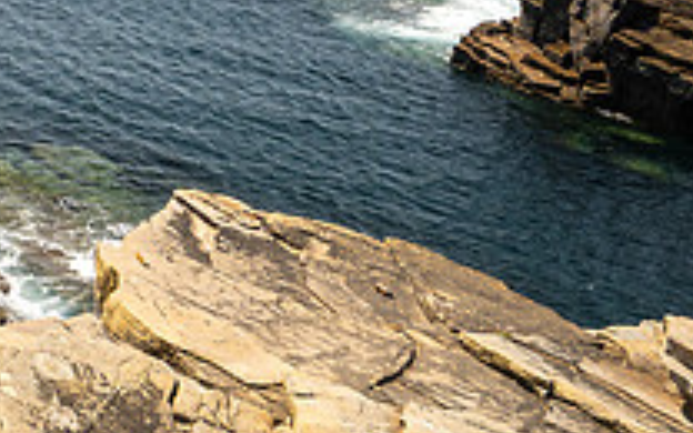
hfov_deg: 26.1
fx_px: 1095
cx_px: -339
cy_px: -27
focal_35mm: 58
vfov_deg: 21.4
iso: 200
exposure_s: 1/320
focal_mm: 9
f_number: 5.6
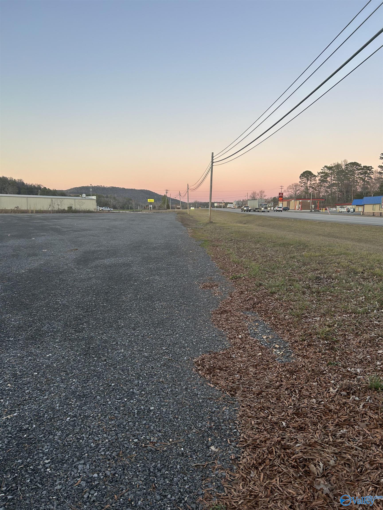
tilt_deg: -6.9
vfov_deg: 67.3
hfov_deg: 53.1
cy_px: 255
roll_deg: -0.6
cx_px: 192
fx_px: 384
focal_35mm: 26
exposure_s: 1/121
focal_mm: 5.7
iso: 50
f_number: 1.5
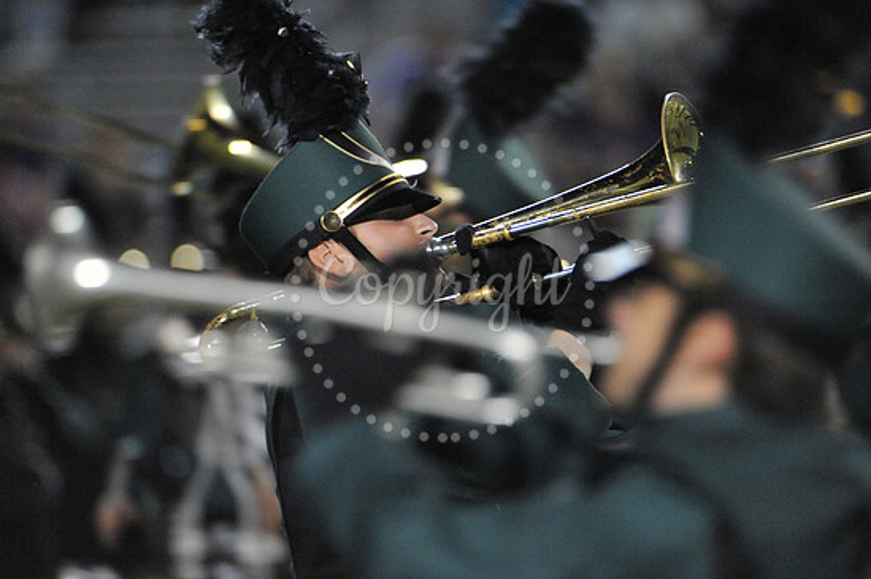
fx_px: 15325
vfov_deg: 2.2
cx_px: 443
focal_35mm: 634
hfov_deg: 3.3
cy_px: 289
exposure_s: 1/160
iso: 6400
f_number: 6.3
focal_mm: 600
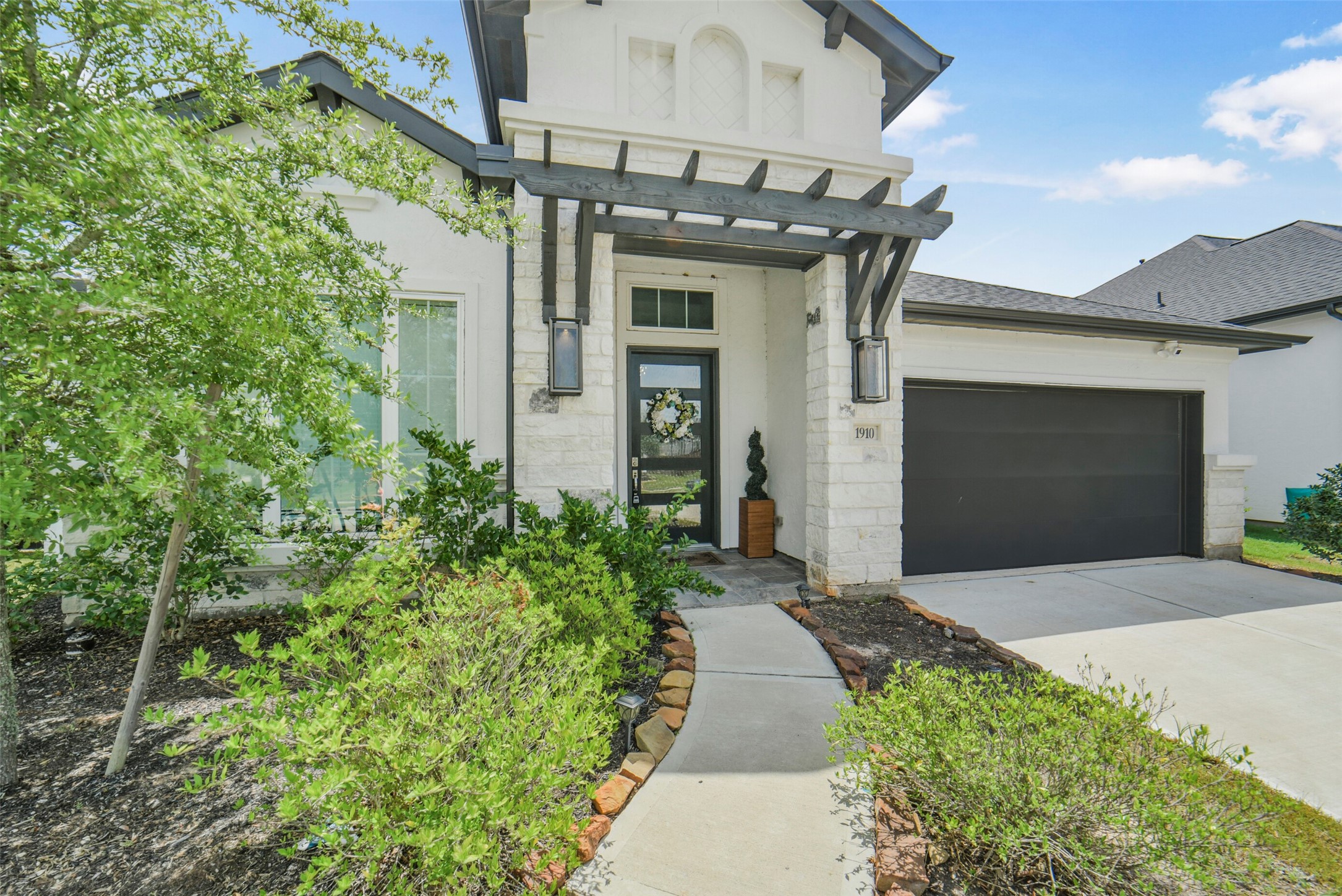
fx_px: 522
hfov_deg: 104.2
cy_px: 448
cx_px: 671
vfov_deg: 81.2
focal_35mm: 14
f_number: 11
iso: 500
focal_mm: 14
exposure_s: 1/500
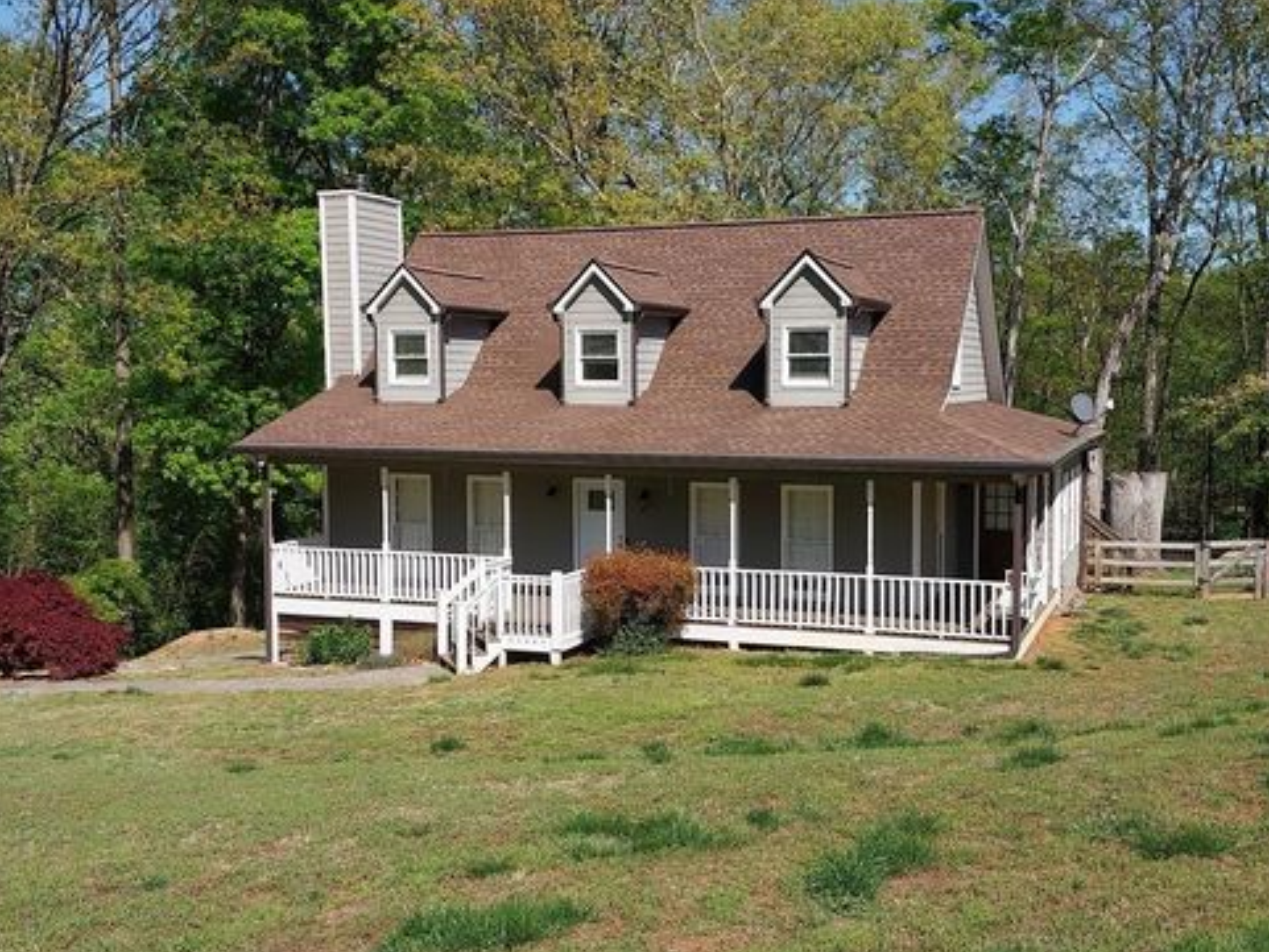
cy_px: 484
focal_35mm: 27
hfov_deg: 65.3
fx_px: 990
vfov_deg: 51.4
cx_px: 649
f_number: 1.8
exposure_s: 1/733
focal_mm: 4
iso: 20
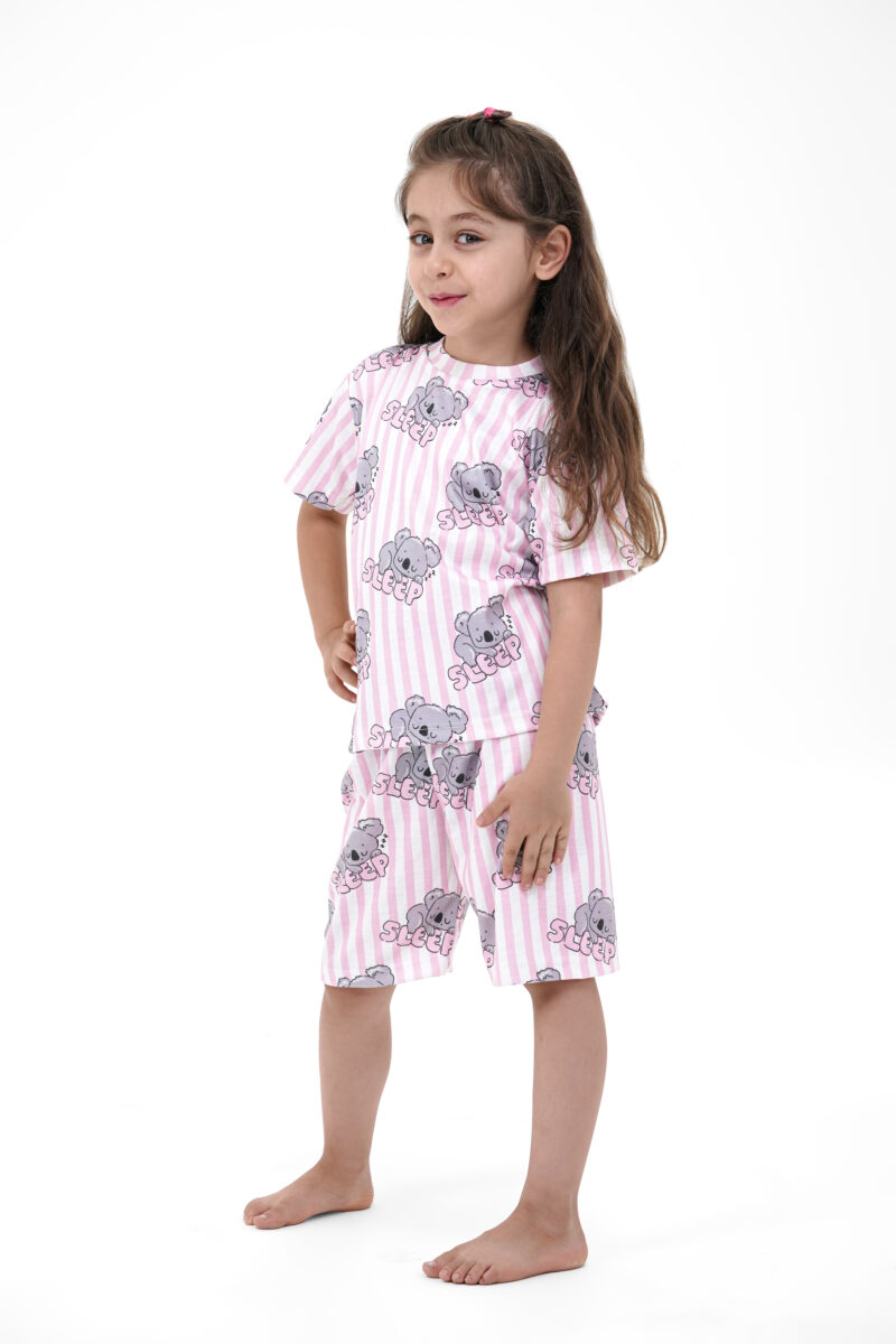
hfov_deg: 15.2
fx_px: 3360
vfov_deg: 22.6
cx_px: 448
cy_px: 672
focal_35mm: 90
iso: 400
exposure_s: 1/200
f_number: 7.1
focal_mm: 90
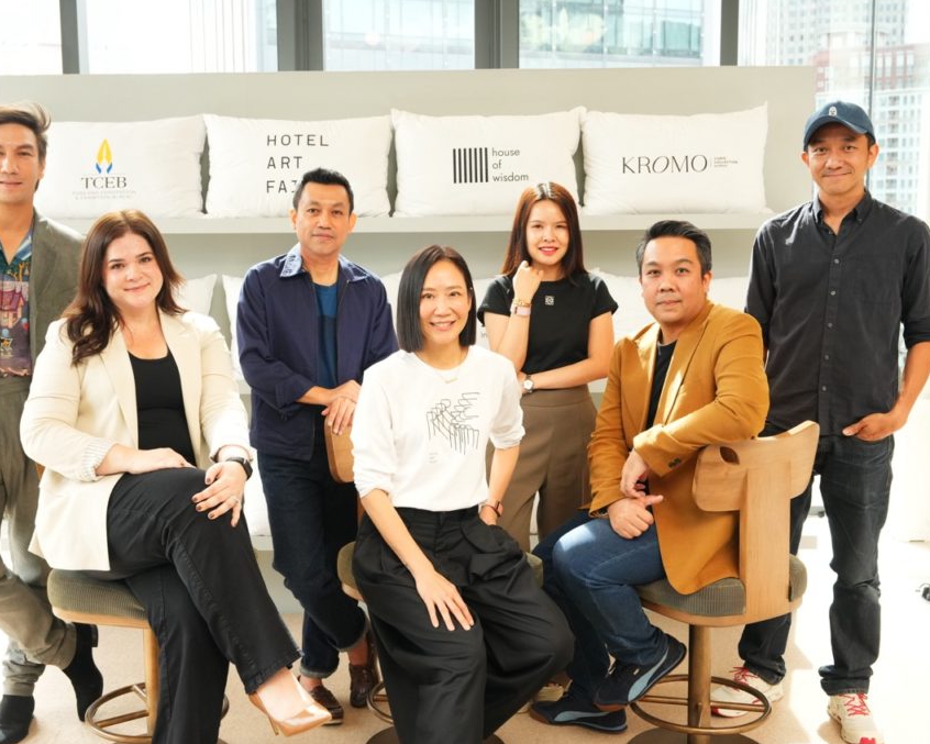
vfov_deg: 35.7
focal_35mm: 42
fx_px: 1156
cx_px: 416
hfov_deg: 43.8
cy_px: 373
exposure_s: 1/200
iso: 1600
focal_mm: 37
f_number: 5.6
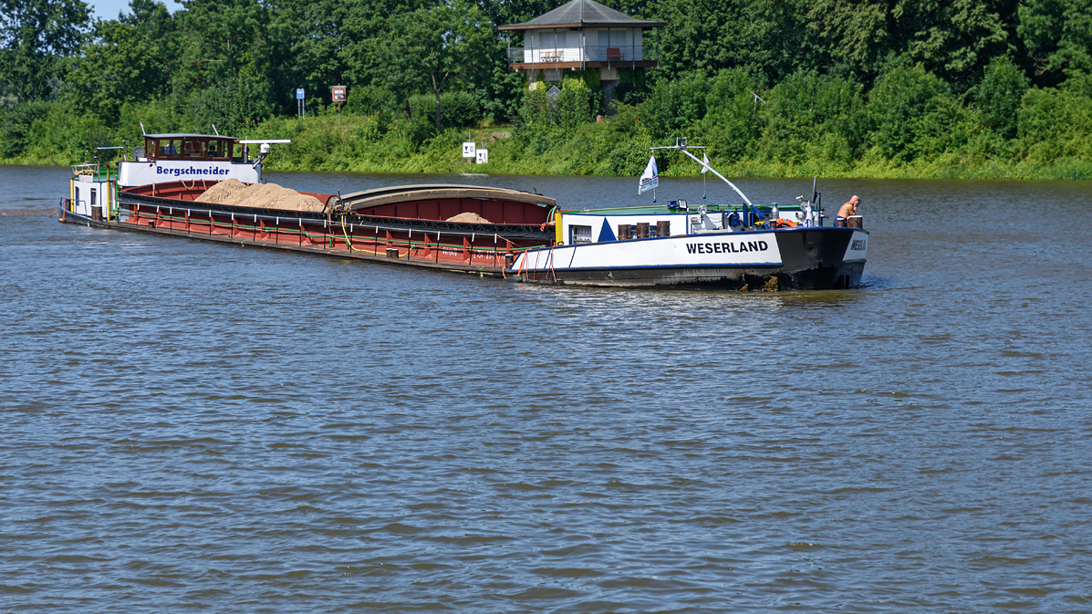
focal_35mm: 104
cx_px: 546
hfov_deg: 20.6
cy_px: 259
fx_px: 3011
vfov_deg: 11.6
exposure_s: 1/320
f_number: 8
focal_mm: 66
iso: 100
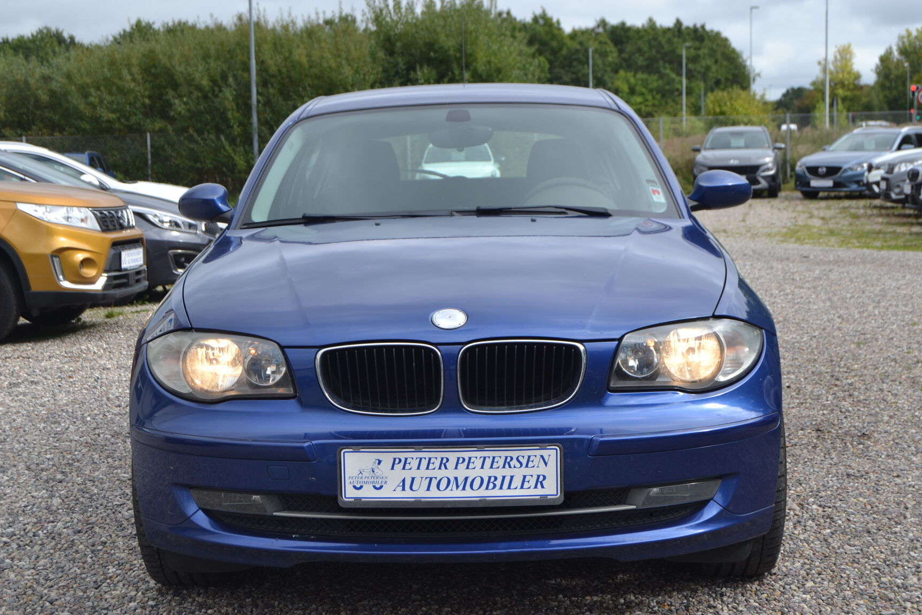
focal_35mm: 59
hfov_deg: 34.2
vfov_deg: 23.2
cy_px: 313
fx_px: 1500
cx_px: 449
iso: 100
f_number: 7.1
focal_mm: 35
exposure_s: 1/200
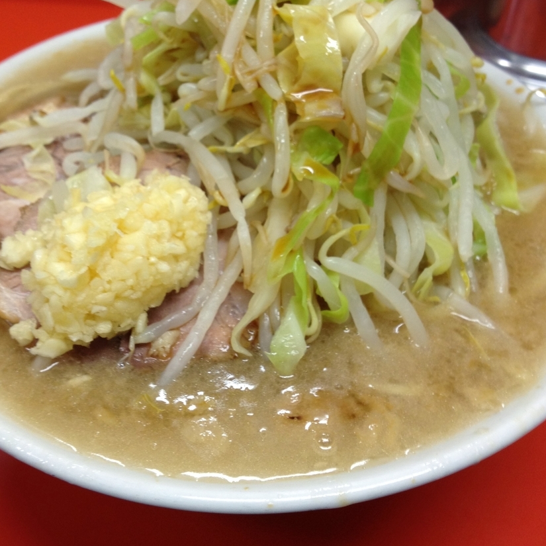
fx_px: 803
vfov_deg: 37.4
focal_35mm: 45
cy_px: 221
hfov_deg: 37.5
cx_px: 255
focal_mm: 4.28
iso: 64
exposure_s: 1/20
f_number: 2.4
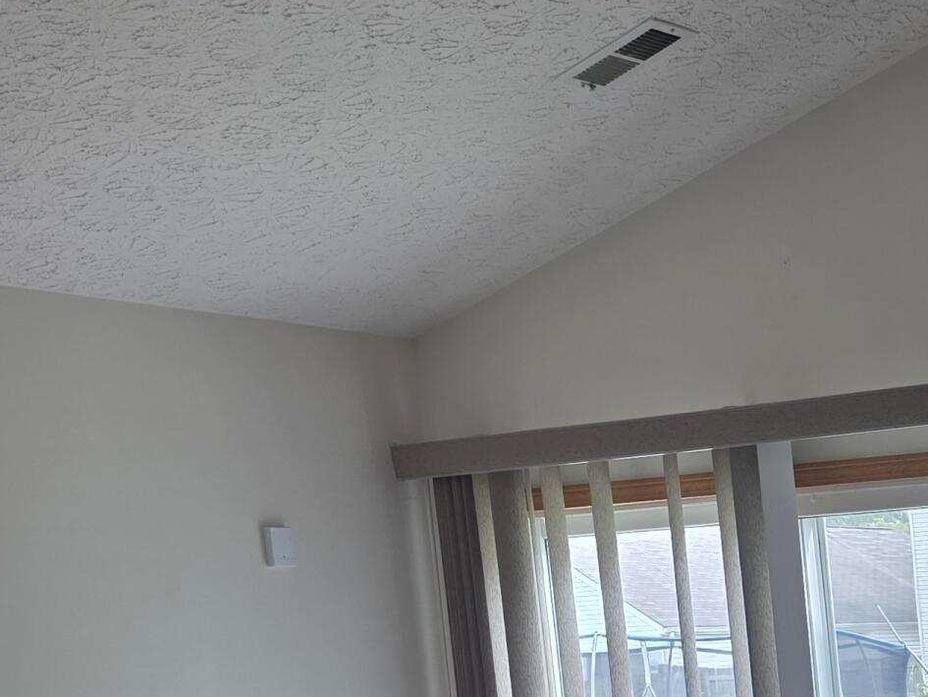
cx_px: 1449
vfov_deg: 19.2
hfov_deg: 21.6
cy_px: 802
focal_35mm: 73
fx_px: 1957
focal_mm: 6.3
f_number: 1.7
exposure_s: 1/180
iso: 64
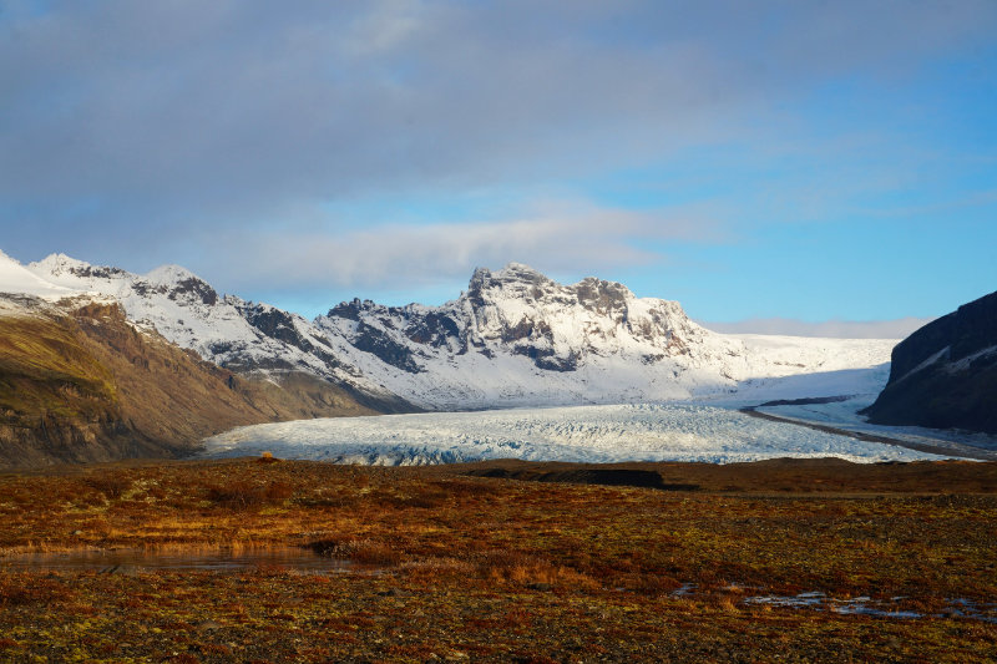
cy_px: 332
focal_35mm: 62
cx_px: 498
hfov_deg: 32.6
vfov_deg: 22.1
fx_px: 1703
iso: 100
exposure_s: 1/100
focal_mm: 41
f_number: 14
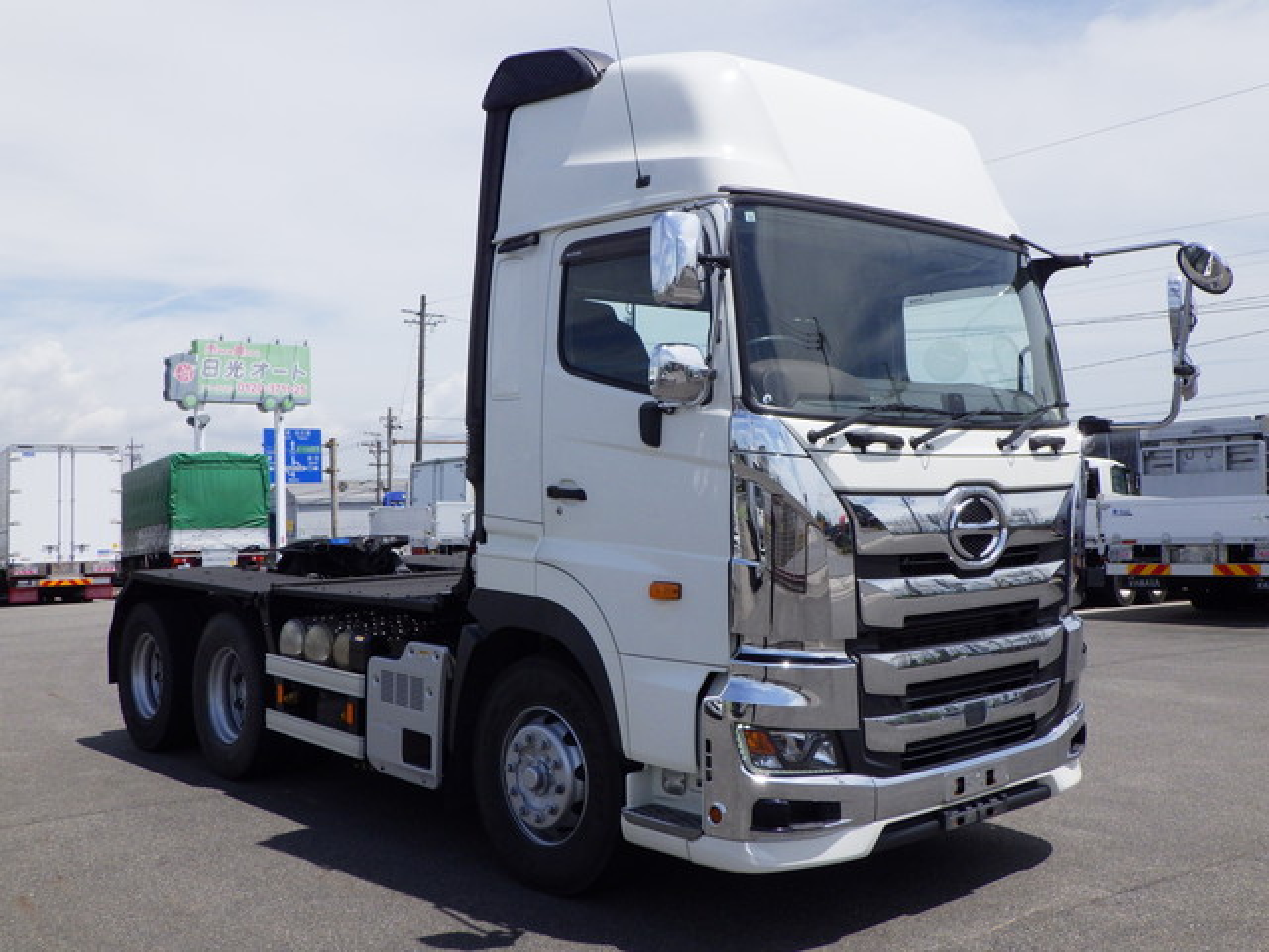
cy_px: 476
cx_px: 634
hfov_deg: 54.0
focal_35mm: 34
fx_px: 1246
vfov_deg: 41.8
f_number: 4.6
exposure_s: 1/2000
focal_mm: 6.1
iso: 250
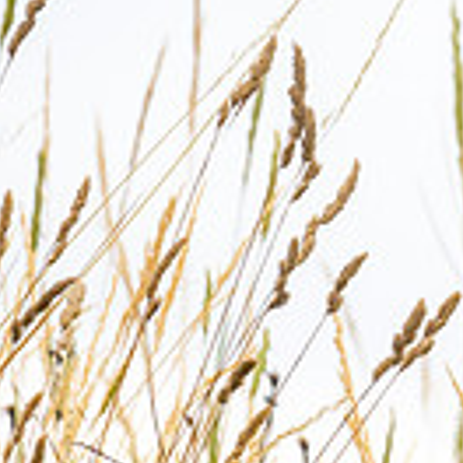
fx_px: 25407
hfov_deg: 1.0
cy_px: -63
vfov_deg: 1.0
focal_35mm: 1679
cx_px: 1014
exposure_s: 1/400
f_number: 6.3
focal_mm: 300
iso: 200
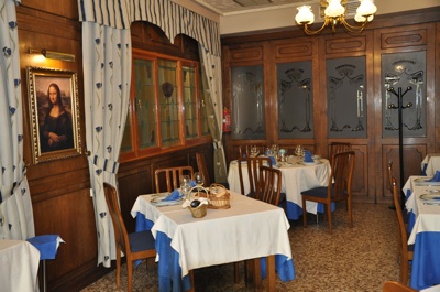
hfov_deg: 53.2
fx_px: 439
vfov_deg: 36.7
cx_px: 220
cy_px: 146
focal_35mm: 36
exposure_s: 1/60
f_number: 3.8
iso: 800
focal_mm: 24
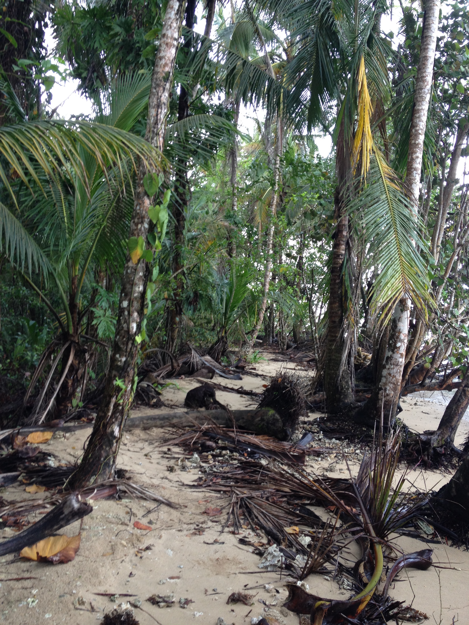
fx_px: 632
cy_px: 312
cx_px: 234
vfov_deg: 52.6
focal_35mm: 35
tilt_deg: -1.4
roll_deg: +2.7
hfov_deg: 40.7
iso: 50
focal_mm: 4.28
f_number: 2.4
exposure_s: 1/40
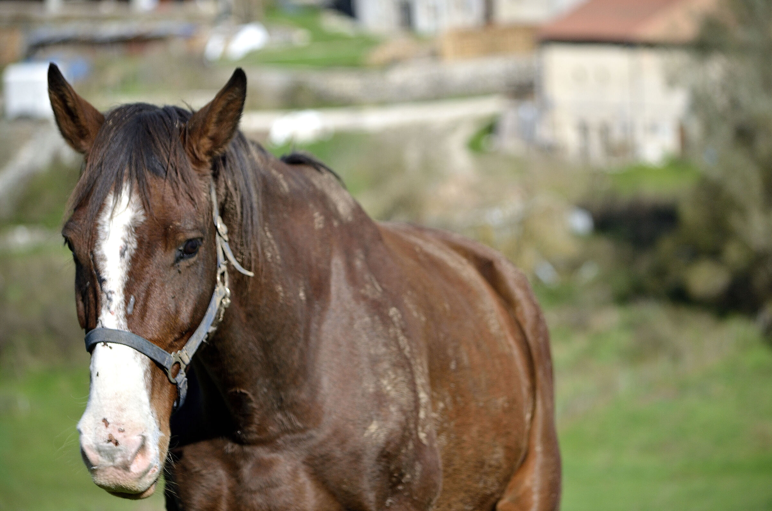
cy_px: 256
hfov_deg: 11.0
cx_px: 386
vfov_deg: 7.3
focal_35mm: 188
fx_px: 4013
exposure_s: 1/1600
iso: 250
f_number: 5
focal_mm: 125
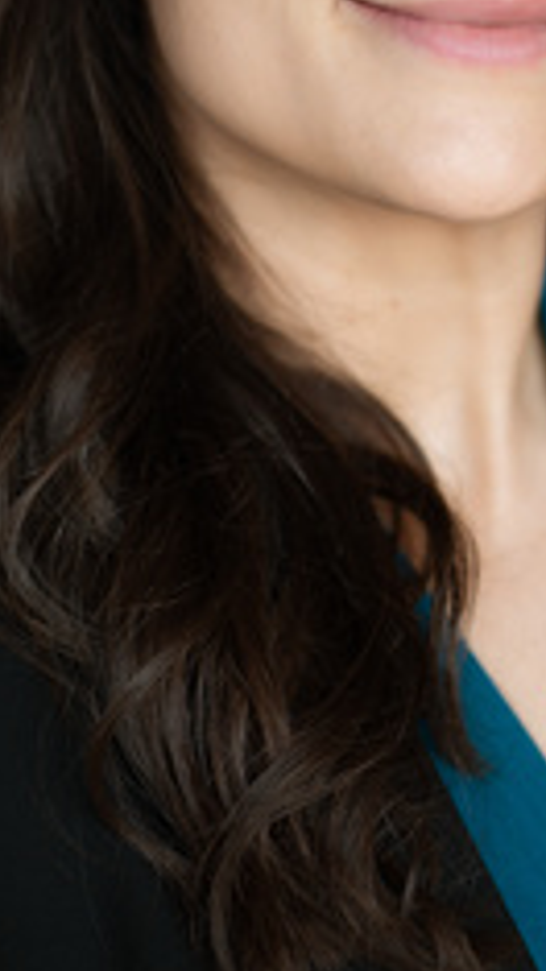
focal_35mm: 189
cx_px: 407
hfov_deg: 6.4
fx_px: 4870
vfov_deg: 11.4
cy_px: 198
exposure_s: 1/200
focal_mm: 85
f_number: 2.5
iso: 100
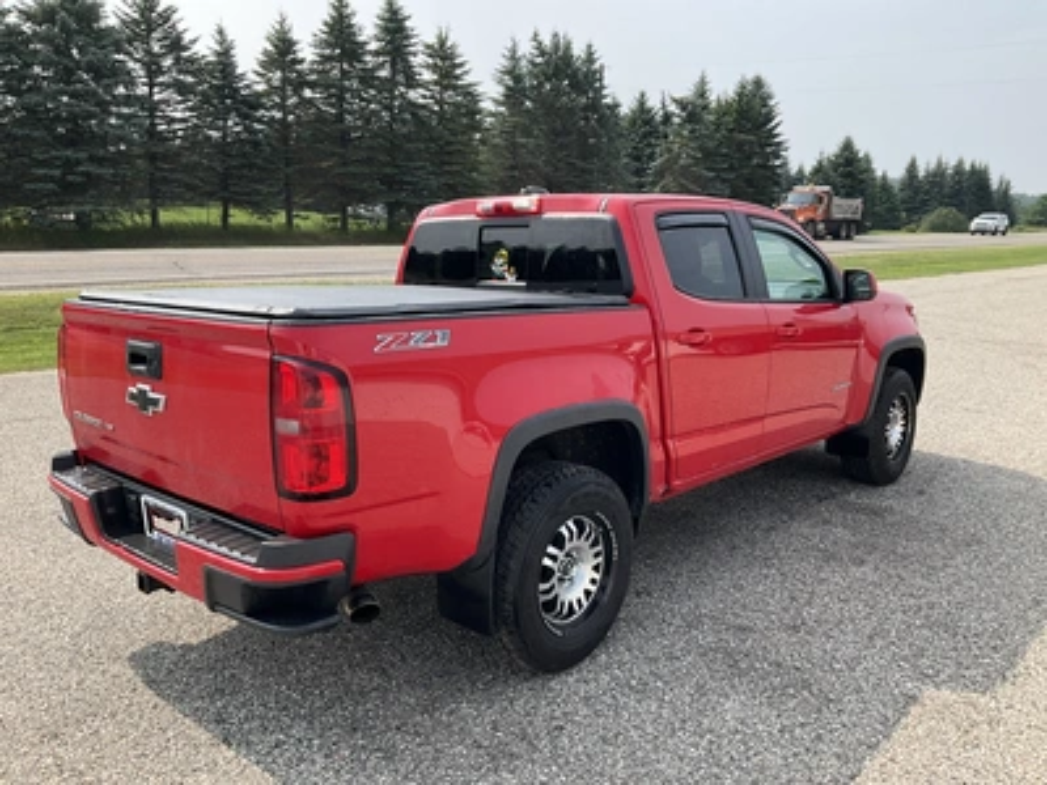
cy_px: 392
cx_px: 524
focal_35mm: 29
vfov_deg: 48.2
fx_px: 877
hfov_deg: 61.7
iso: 25
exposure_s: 1/912
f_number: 1.8
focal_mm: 3
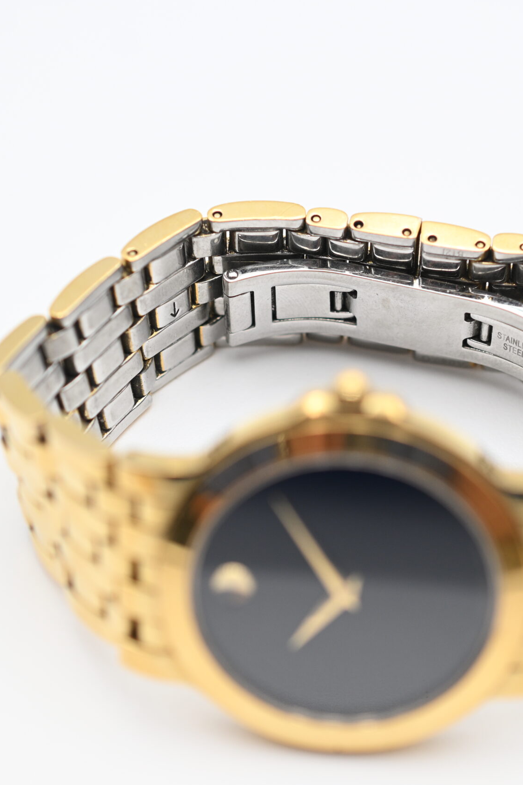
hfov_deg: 15.0
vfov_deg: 22.4
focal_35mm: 91
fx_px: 1983
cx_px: 348
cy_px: 392
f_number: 4.5
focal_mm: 40
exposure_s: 1/200
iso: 200
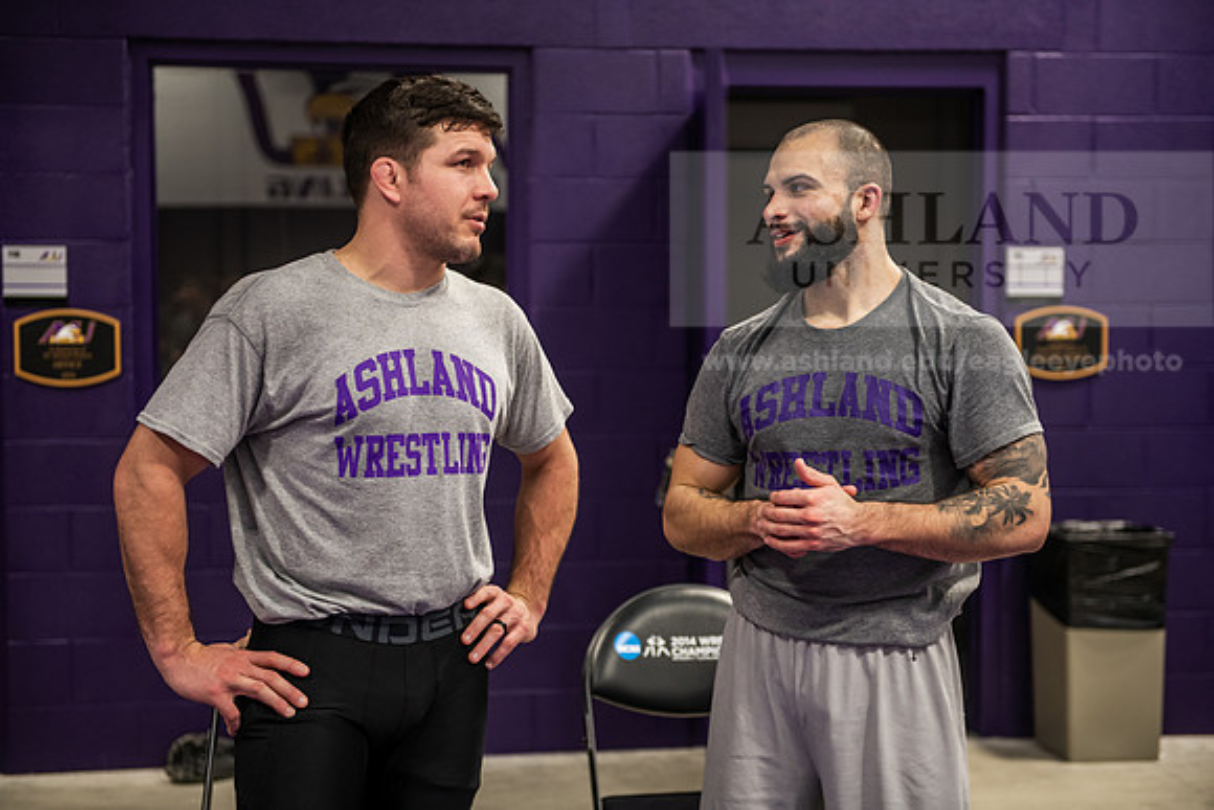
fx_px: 2024
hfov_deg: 33.4
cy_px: 405
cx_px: 607
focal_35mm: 60
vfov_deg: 22.6
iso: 1250
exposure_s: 1/160
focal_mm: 60
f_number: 2.8
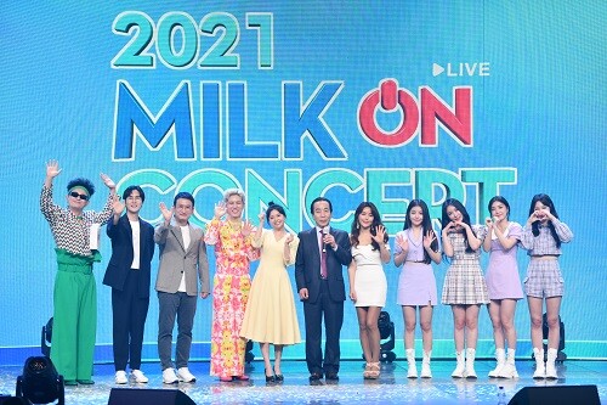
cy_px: 202
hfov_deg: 16.8
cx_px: 304
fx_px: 2056
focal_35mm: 122
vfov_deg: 11.2
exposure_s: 1/500
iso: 1600
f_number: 2.8
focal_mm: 122
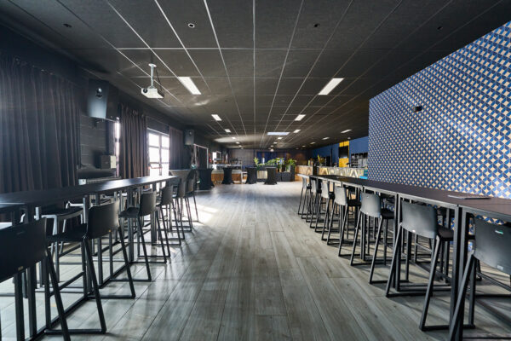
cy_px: 170
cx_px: 256
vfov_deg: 81.2
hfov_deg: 104.3
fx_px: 199
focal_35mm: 14
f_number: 4
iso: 1600
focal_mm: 14
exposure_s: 1/60
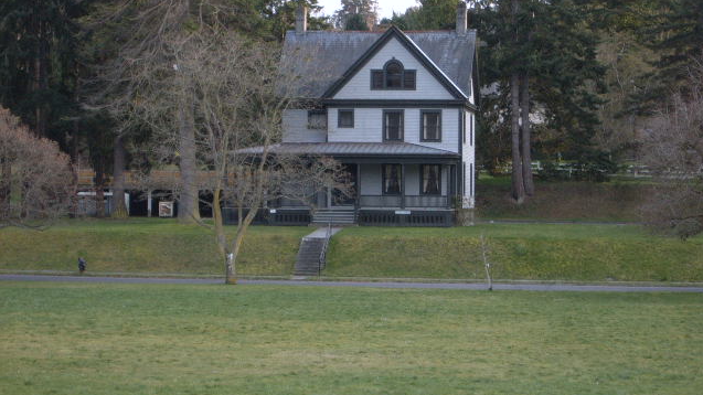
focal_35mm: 115
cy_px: 138
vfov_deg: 10.5
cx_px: 352
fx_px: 2143
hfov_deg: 18.6
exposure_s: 1/60
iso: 100
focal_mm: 17.4
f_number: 4.8
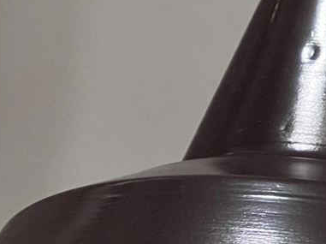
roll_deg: -7.1
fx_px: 2437
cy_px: 244
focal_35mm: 259
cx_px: 261
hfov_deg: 7.6
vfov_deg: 5.7
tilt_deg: +18.0
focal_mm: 9
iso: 1250
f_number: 2.8
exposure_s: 1/25
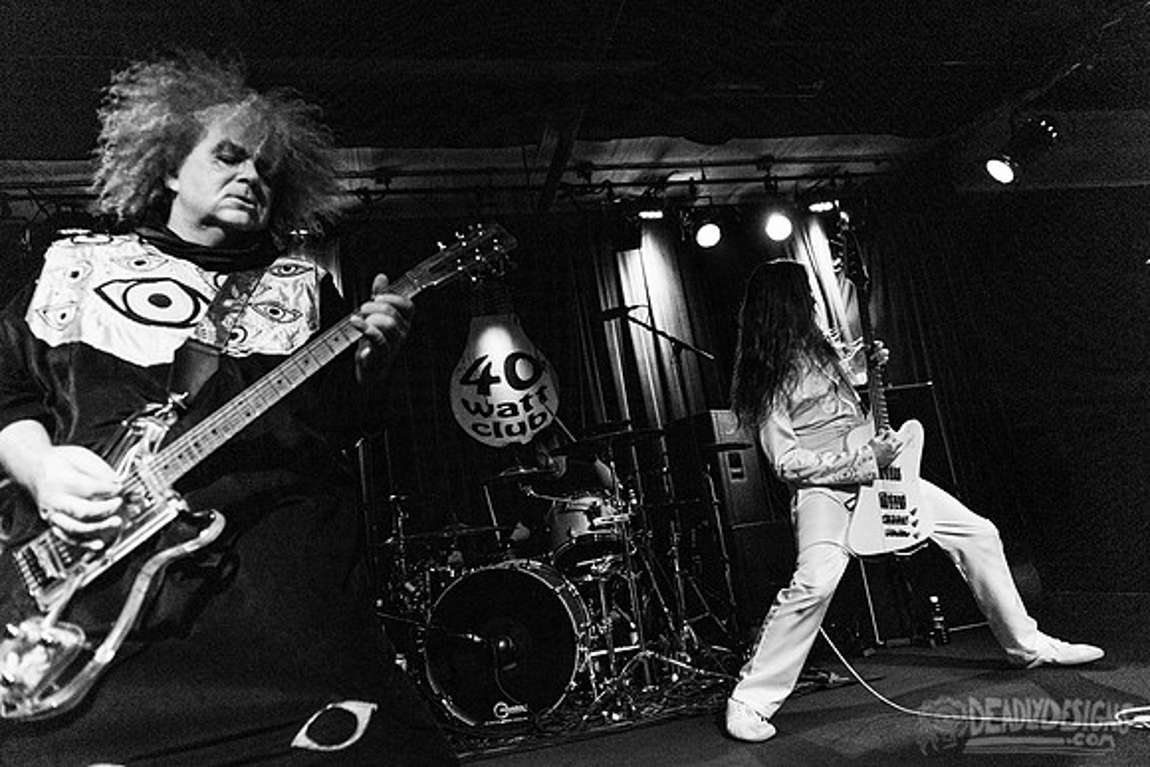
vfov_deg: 53.2
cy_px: 384
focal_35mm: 24
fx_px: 767
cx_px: 575
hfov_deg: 73.7
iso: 3200
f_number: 3.2
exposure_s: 1/400
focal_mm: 24
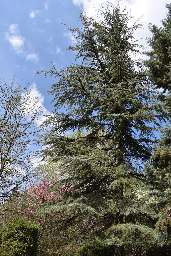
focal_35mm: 27
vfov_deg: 67.3
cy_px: 128
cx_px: 86
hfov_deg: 48.0
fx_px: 192
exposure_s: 1/250
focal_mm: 18
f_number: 8
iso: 100
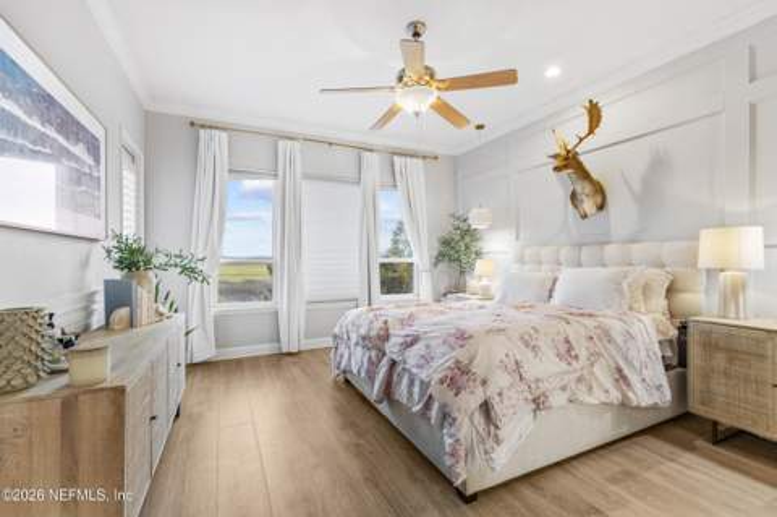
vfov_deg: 75.4
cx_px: 388
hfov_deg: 98.6
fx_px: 334
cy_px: 258
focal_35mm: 16
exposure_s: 1/1.67
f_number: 8
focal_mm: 15.5
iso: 320
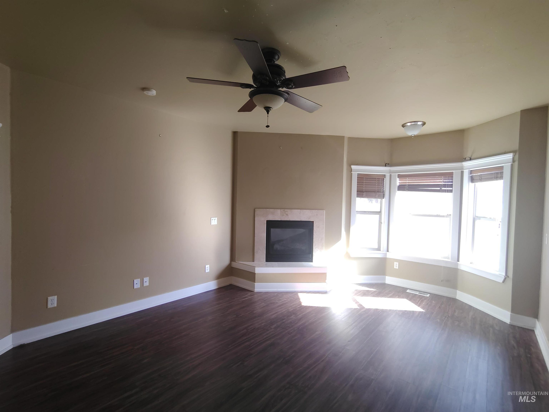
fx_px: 254
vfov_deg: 78.1
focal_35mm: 16
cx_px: 274
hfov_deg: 94.5
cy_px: 206
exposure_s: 1/60
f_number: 2.2
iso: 232
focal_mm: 2.13
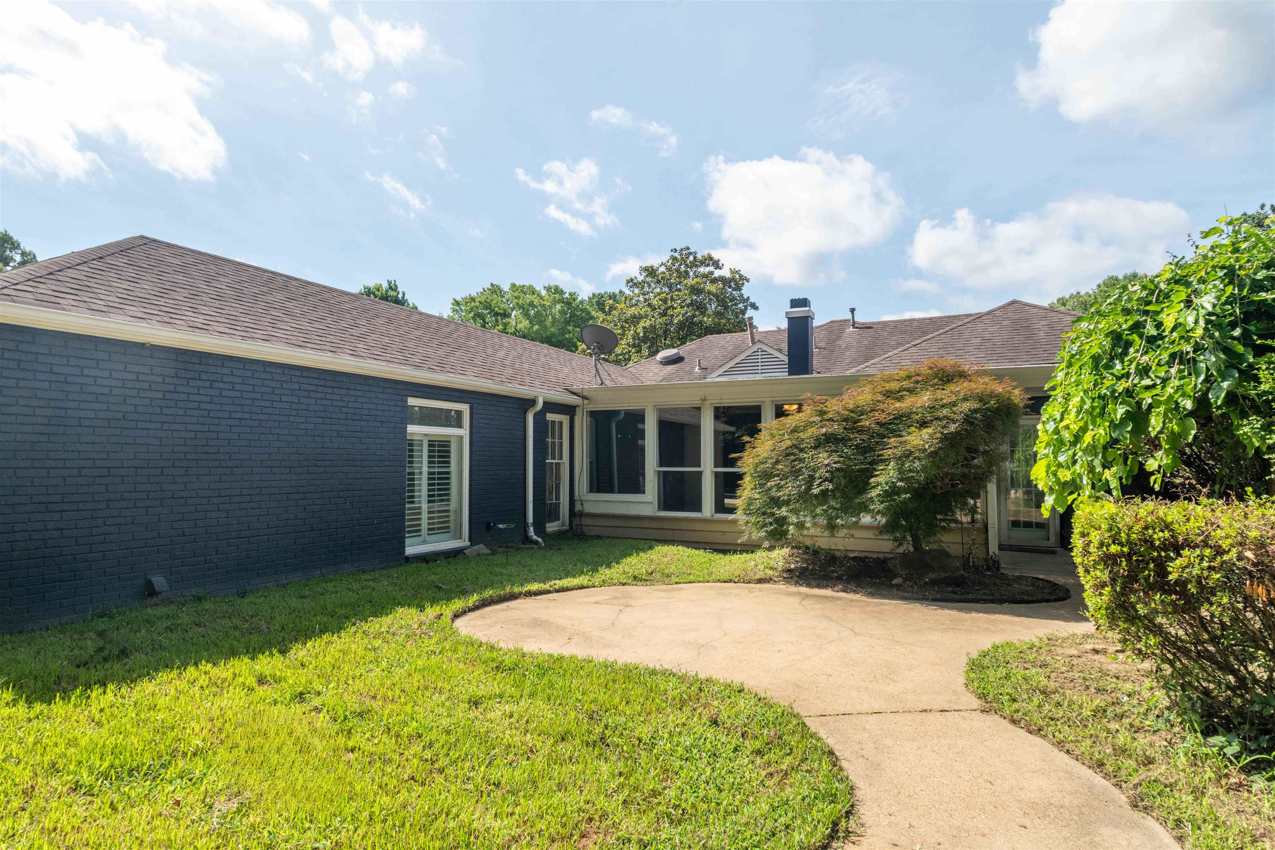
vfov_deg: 64.6
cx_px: 638
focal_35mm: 19
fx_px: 673
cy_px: 425
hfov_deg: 86.9
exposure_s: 1/125
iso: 400
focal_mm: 19
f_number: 11
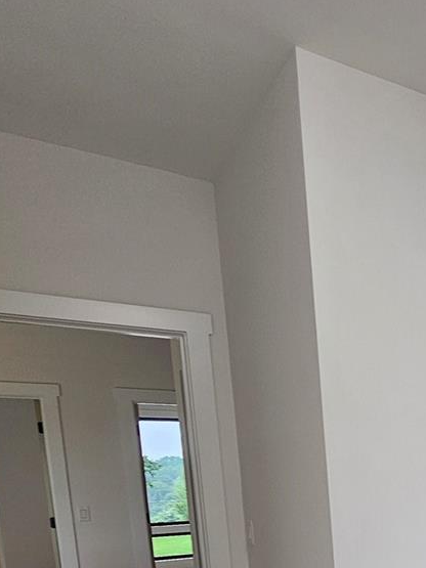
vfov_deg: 44.6
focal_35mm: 36
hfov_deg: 30.6
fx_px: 591
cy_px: 552
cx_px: 563
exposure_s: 1/60
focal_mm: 2.2
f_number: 2.2
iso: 80
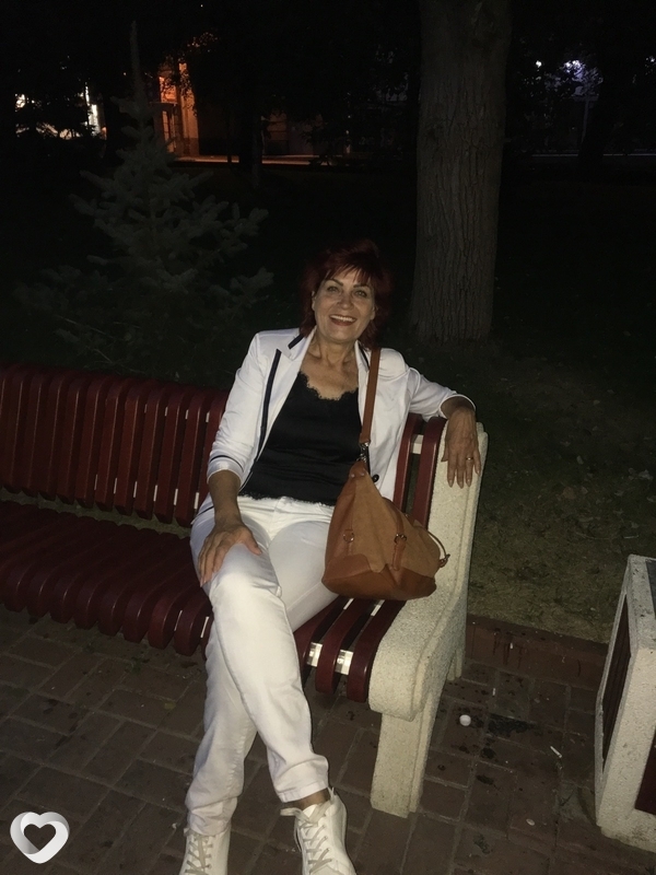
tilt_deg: -21.4
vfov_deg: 61.7
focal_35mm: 29
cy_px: 438
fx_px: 733
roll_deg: +0.2
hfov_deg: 48.2
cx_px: 328
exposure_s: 1/17
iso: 160
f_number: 2.2
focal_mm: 4.15
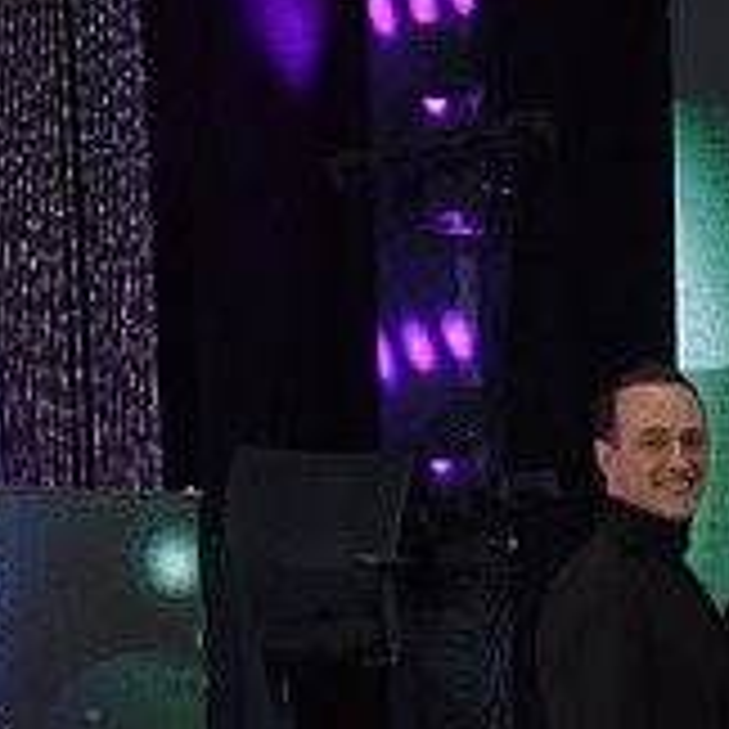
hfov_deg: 11.6
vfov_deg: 12.2
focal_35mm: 140
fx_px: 3336
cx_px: 1282
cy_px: 853
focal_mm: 46
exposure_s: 1/250
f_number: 5.6
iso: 2000
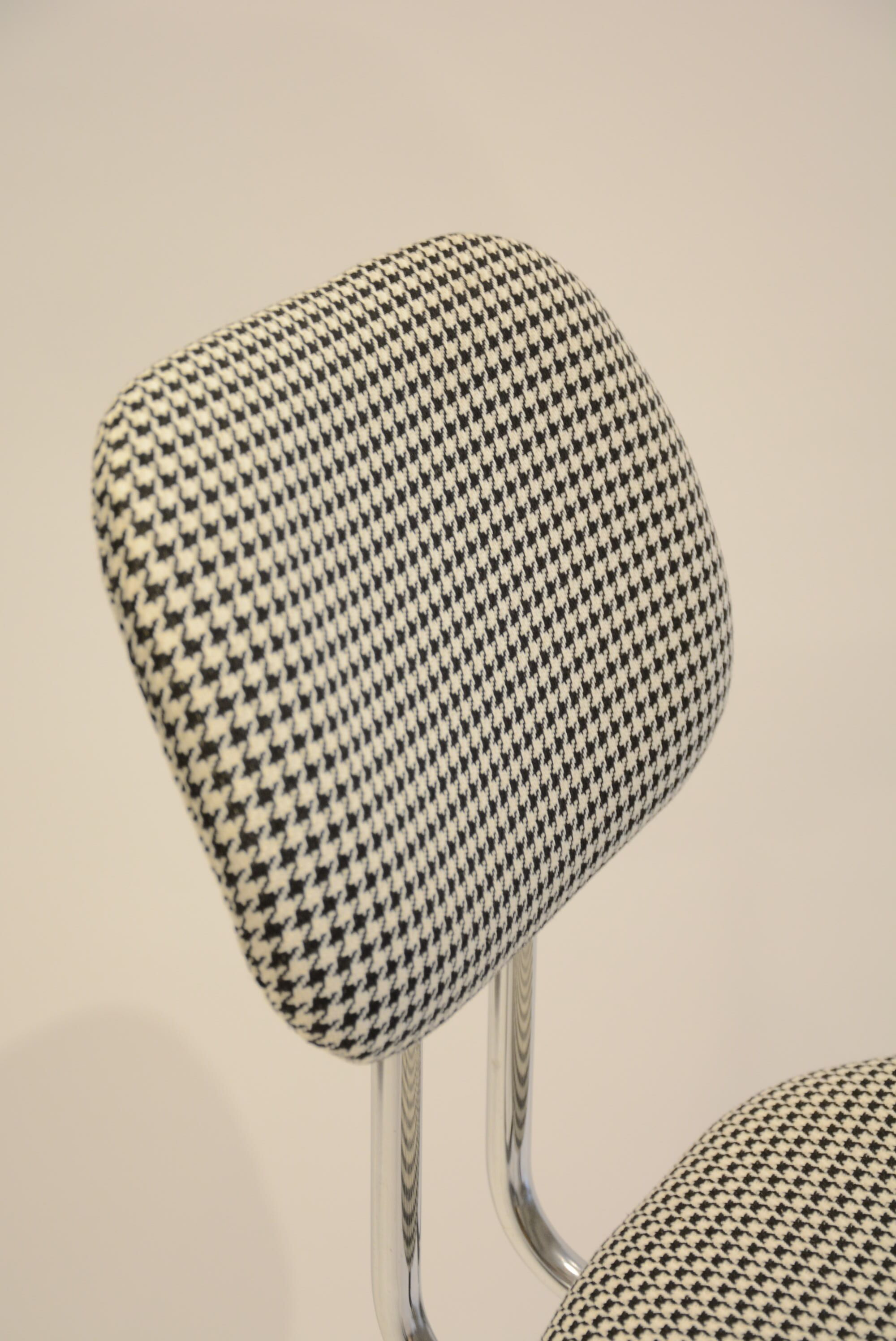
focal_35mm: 78
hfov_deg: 17.5
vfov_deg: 26.0
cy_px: 670
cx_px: 448
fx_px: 2906
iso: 900
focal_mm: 52
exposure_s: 1/30
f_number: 5
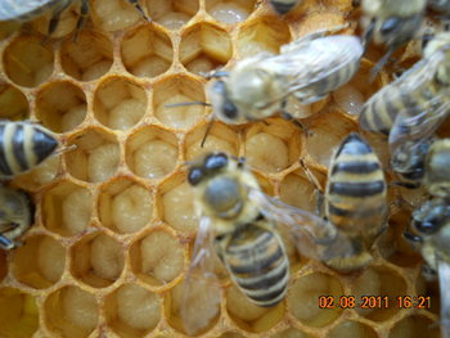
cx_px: 225
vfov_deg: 35.2
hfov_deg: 45.7
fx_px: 533
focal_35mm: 41
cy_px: 169
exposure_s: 1/30
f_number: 3.1
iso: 80
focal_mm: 6.72
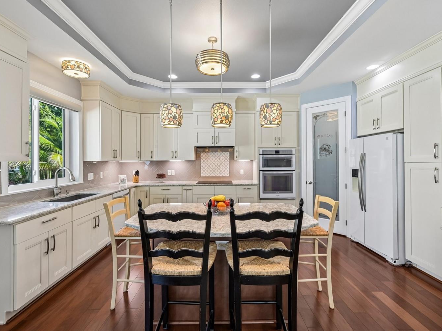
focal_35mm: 16
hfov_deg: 94.5
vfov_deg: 78.0
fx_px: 204
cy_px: 157
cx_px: 222
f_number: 8
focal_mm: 14
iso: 400
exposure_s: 1/40
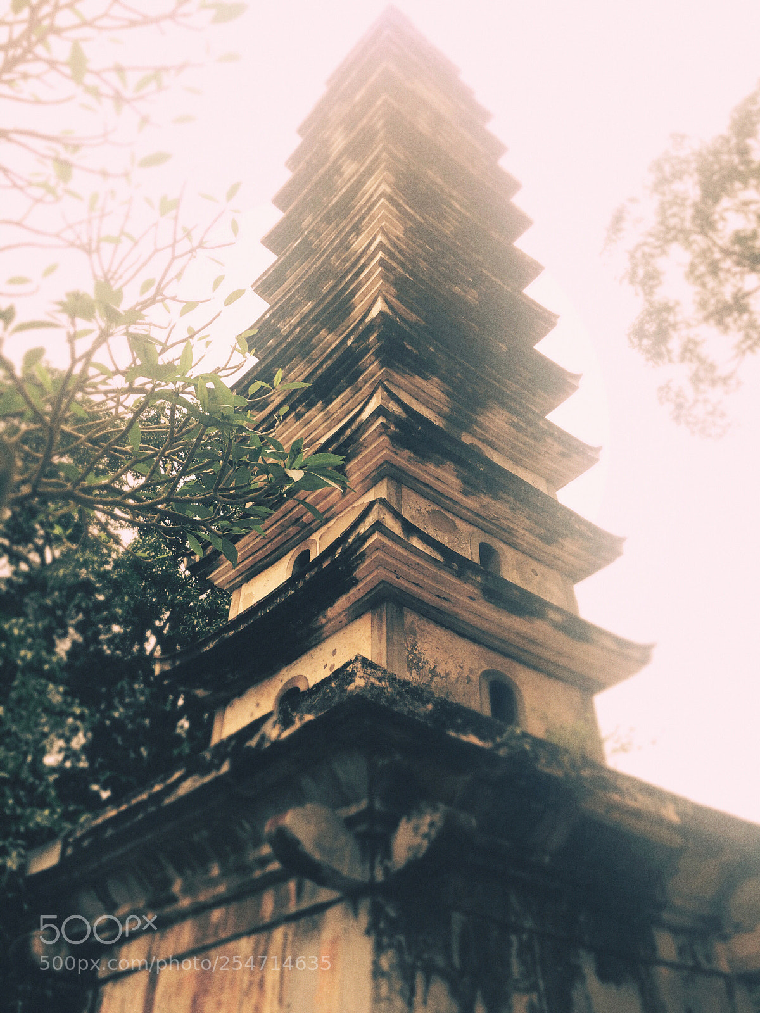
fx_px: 849
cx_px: 380
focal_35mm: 29
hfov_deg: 48.2
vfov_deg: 61.7
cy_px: 506
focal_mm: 4.15
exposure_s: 1/100
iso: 32
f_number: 2.2
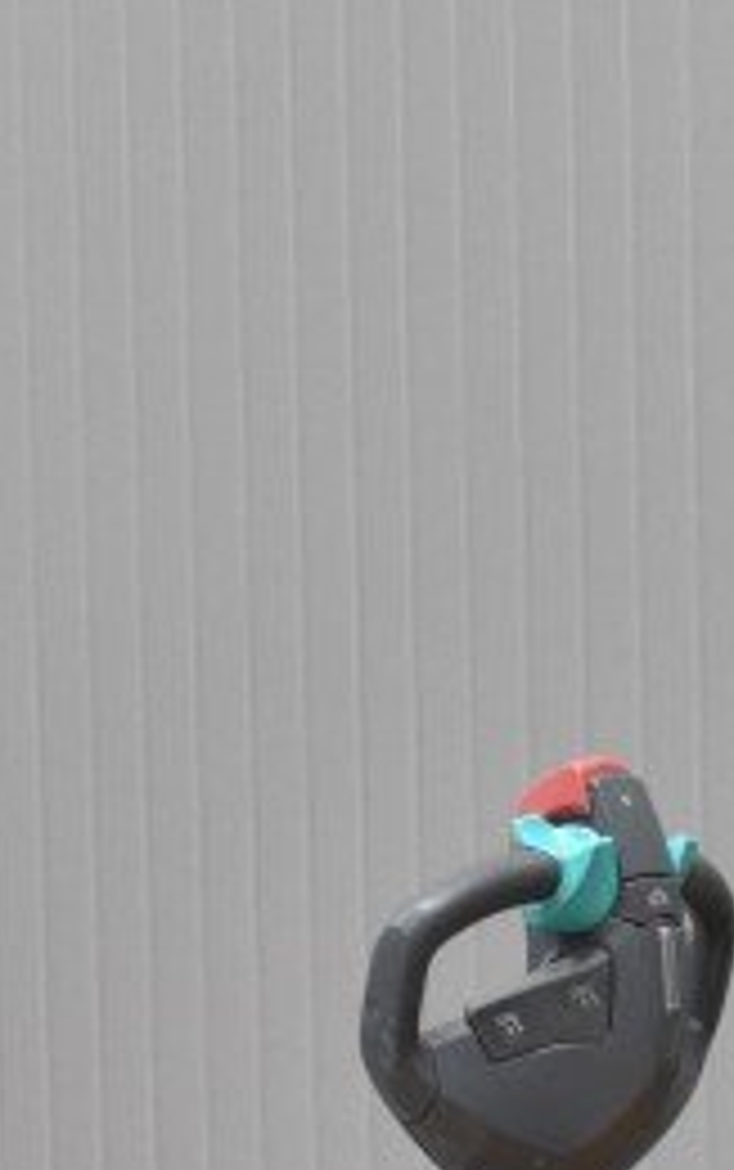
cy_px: 1665
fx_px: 6973
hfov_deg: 5.9
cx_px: 1387
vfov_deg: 9.4
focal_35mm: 218
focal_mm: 31
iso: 1600
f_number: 6.3
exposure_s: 1/25
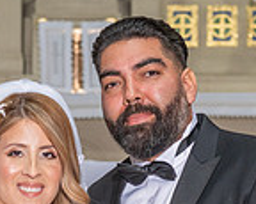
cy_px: 302
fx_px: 1658
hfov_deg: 8.8
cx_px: 52
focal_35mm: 219
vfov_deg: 7.0
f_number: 4
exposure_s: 1/200
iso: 800
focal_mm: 56
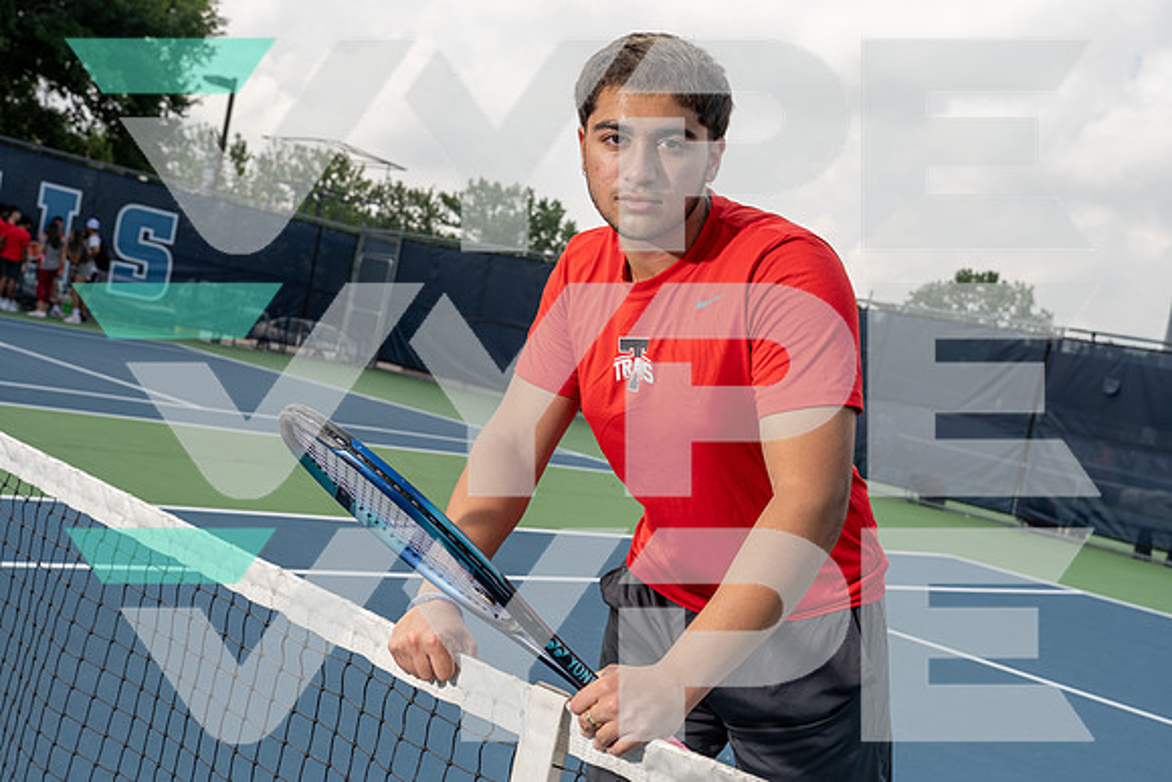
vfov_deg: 31.9
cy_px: 391
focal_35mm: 42
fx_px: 1368
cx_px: 586
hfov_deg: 46.4
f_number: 8
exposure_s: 1/250
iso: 100
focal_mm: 42
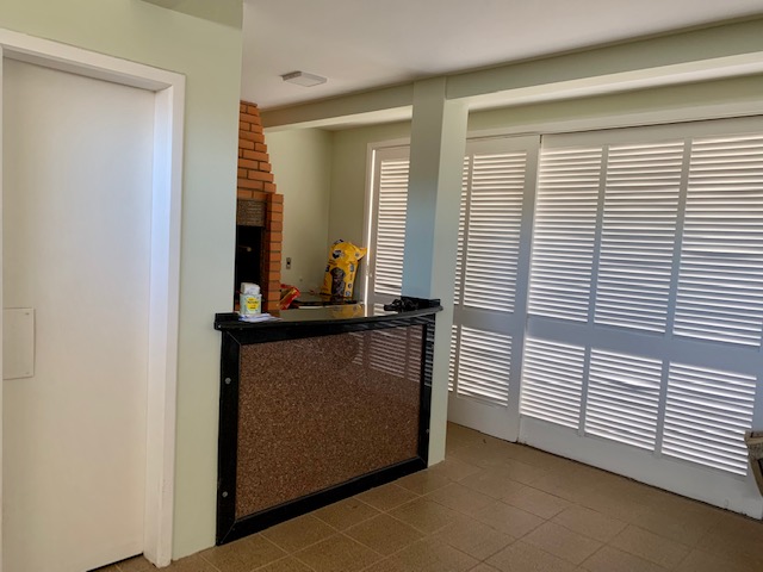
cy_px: 286
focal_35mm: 26
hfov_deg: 67.3
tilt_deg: -3.7
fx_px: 573
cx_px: 382
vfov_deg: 53.1
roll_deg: -1.9
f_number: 1.8
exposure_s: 1/60
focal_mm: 4.25
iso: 100
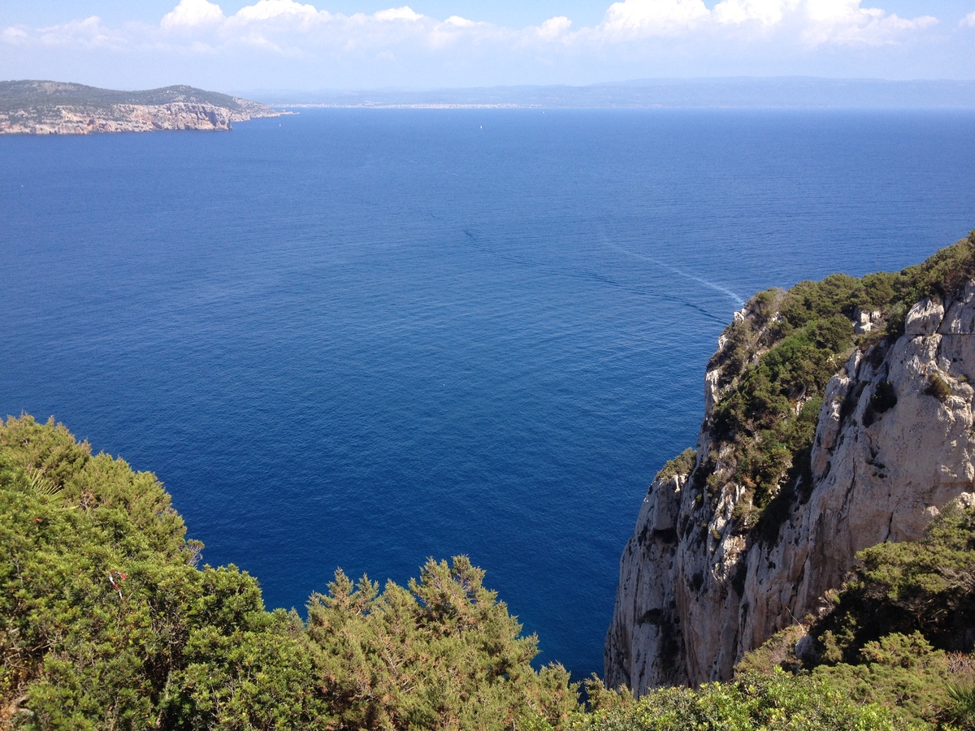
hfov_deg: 52.6
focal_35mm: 35
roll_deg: +0.3
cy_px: 366
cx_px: 488
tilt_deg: -19.0
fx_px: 986
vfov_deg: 40.7
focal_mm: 4.28
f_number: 2.4
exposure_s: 1/986
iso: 50
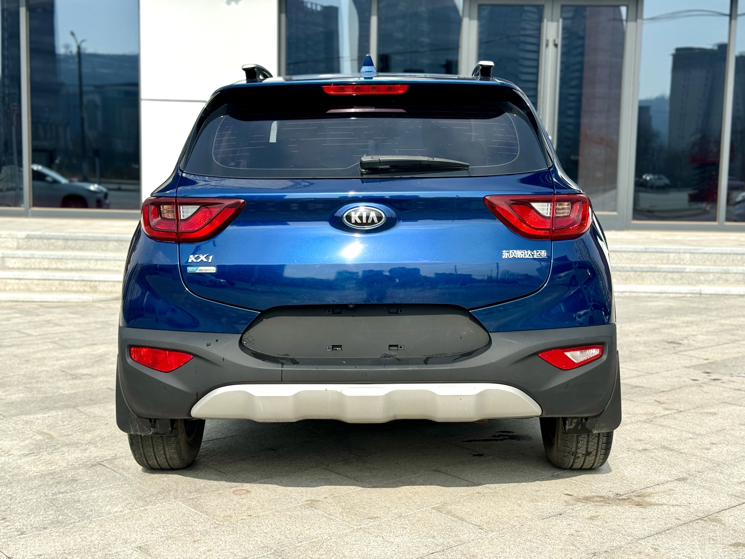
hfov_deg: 39.7
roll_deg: -1.3
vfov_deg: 30.3
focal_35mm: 48
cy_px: 280
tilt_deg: -5.7
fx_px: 1033
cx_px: 372
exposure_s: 1/3425
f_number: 1.78
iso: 64
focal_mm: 6.76
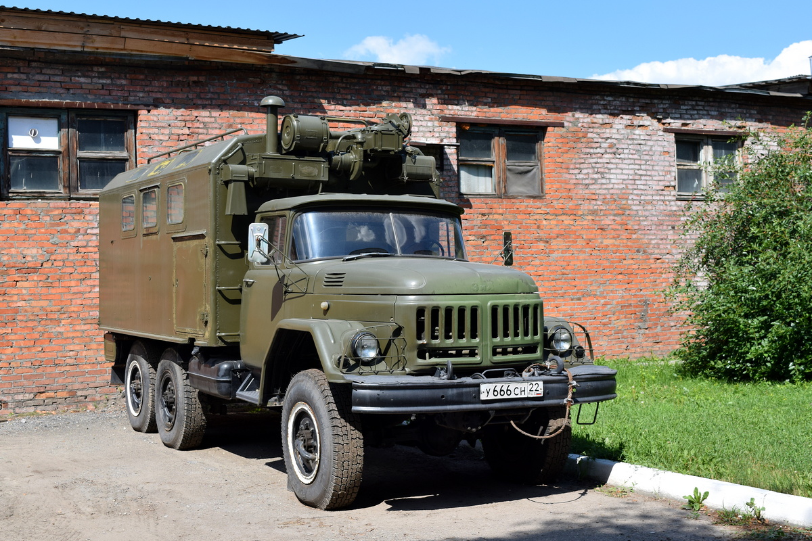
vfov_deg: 28.9
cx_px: 406
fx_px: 1049
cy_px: 270
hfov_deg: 42.3
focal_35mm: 46
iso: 200
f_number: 8
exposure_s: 1/500
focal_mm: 31
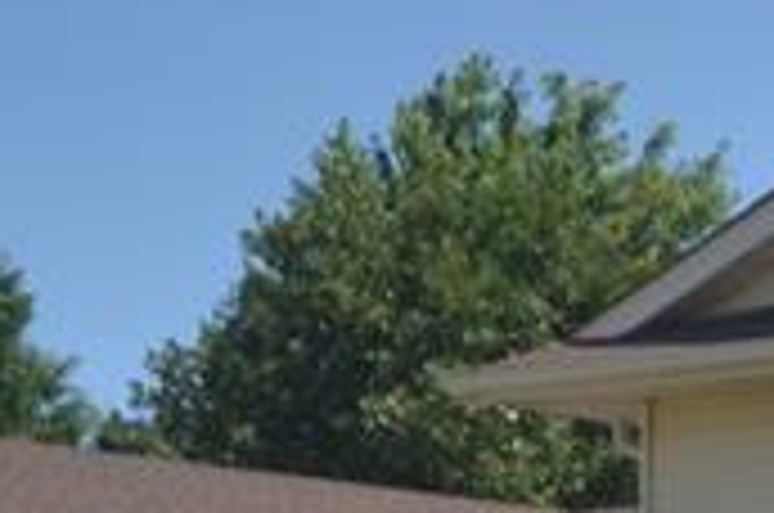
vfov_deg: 7.2
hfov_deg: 10.3
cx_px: 1688
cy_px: 1184
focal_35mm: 179
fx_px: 3841
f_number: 10
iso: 100
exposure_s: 1/200
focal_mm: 20
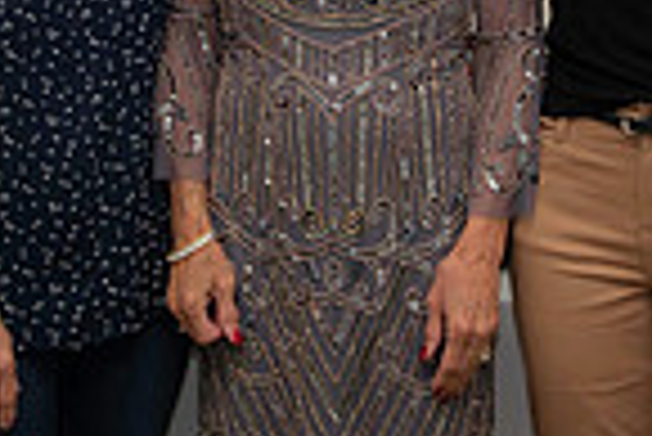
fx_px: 2266
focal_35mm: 125
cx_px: 276
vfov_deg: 10.8
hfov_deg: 16.4
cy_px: -65
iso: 160
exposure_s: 1/125
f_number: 3.2
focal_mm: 24
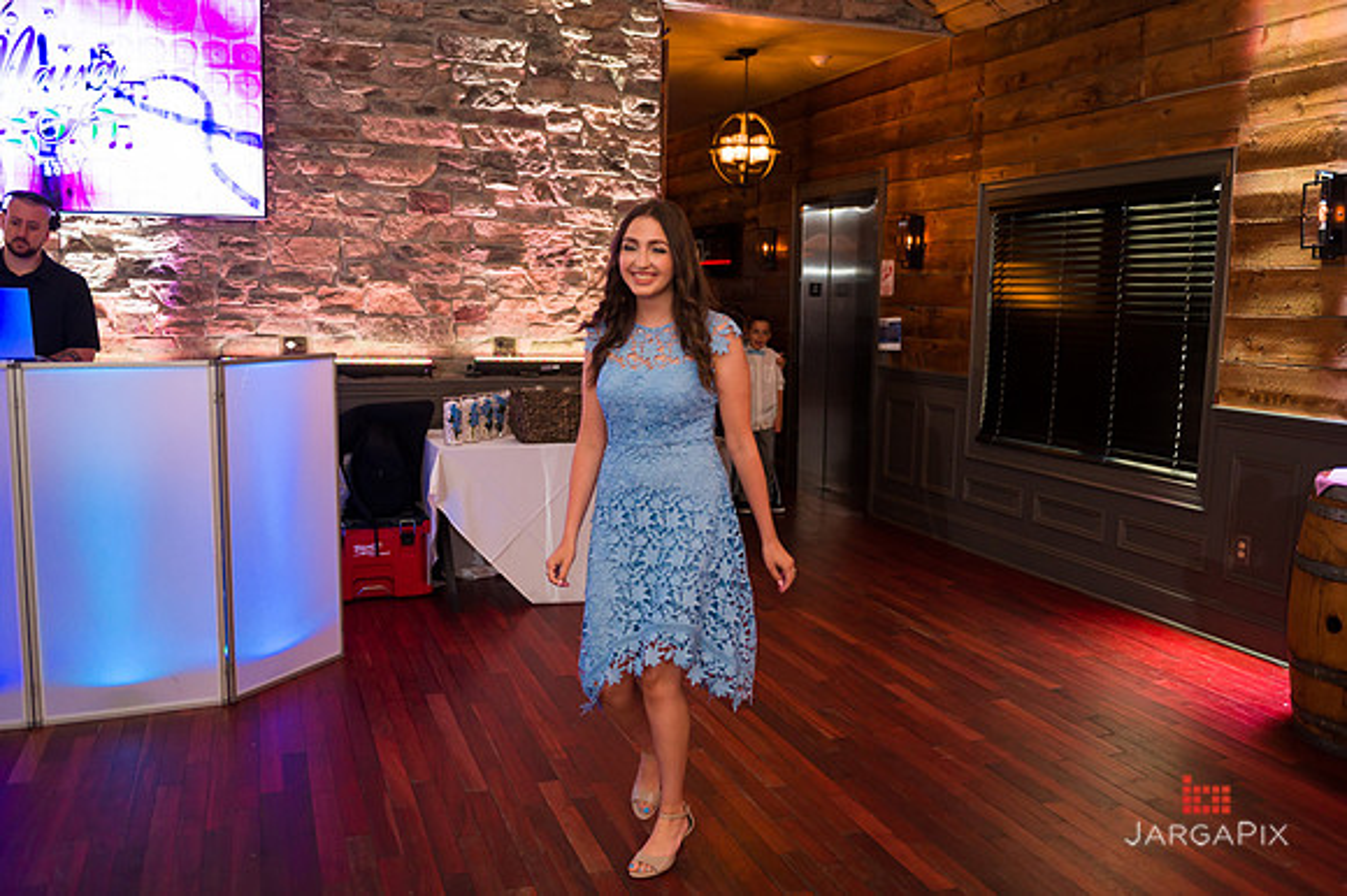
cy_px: 448
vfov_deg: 41.1
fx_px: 1197
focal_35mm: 32
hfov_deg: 58.7
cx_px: 674
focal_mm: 32
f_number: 3.2
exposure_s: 1/125
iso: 1250
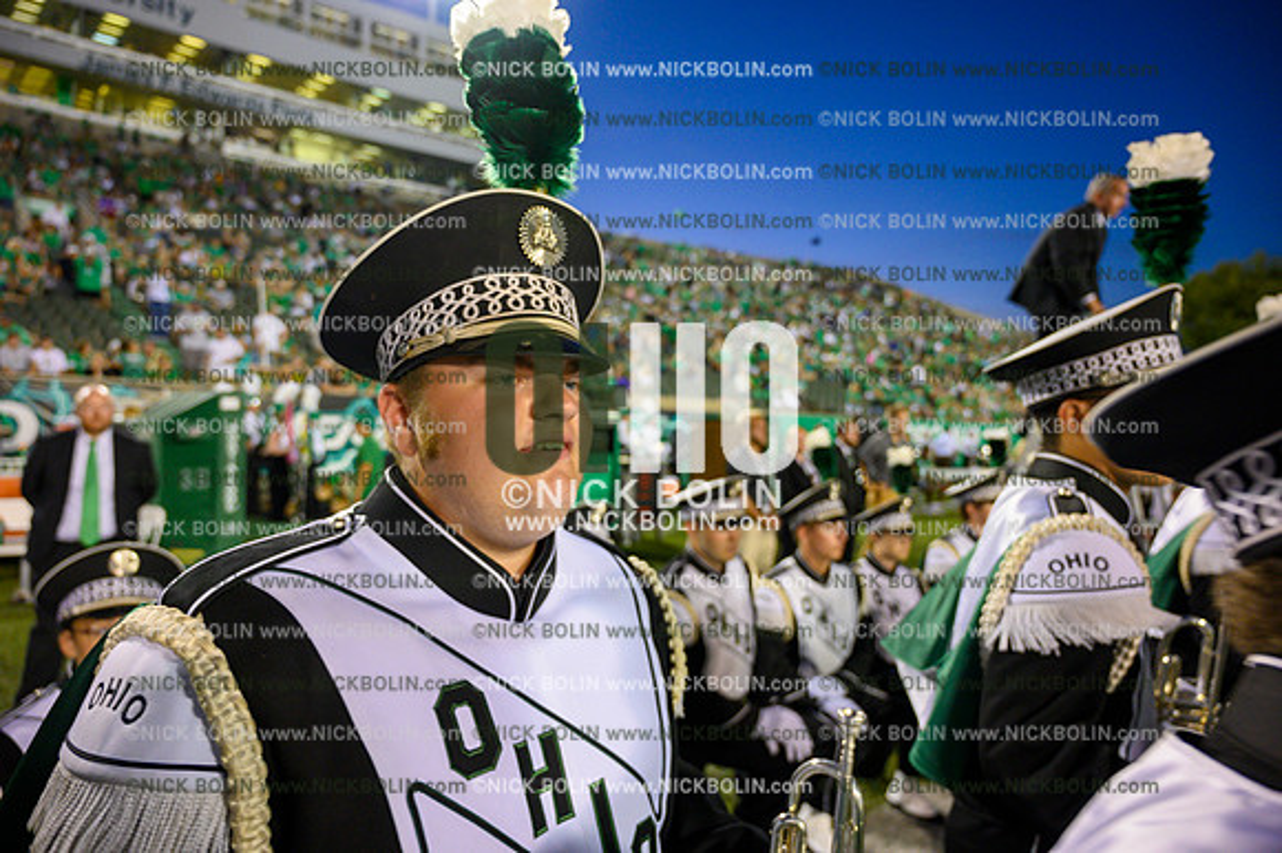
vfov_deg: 53.1
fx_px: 854
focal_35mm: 24
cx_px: 641
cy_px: 426
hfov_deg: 73.8
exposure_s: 1/200
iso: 2000
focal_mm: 24
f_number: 4
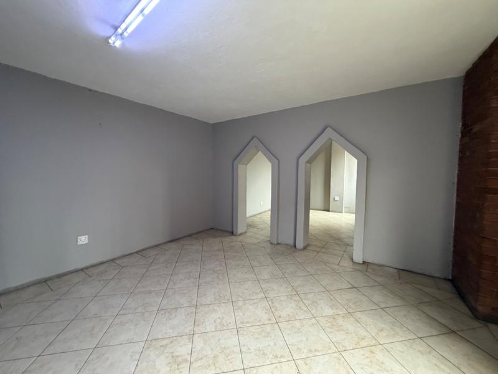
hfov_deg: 102.1
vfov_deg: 85.7
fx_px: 201
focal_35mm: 14
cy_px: 187
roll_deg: +1.4
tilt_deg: -1.7
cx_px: 249
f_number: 2.2
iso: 320
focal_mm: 2.22
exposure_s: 1/66
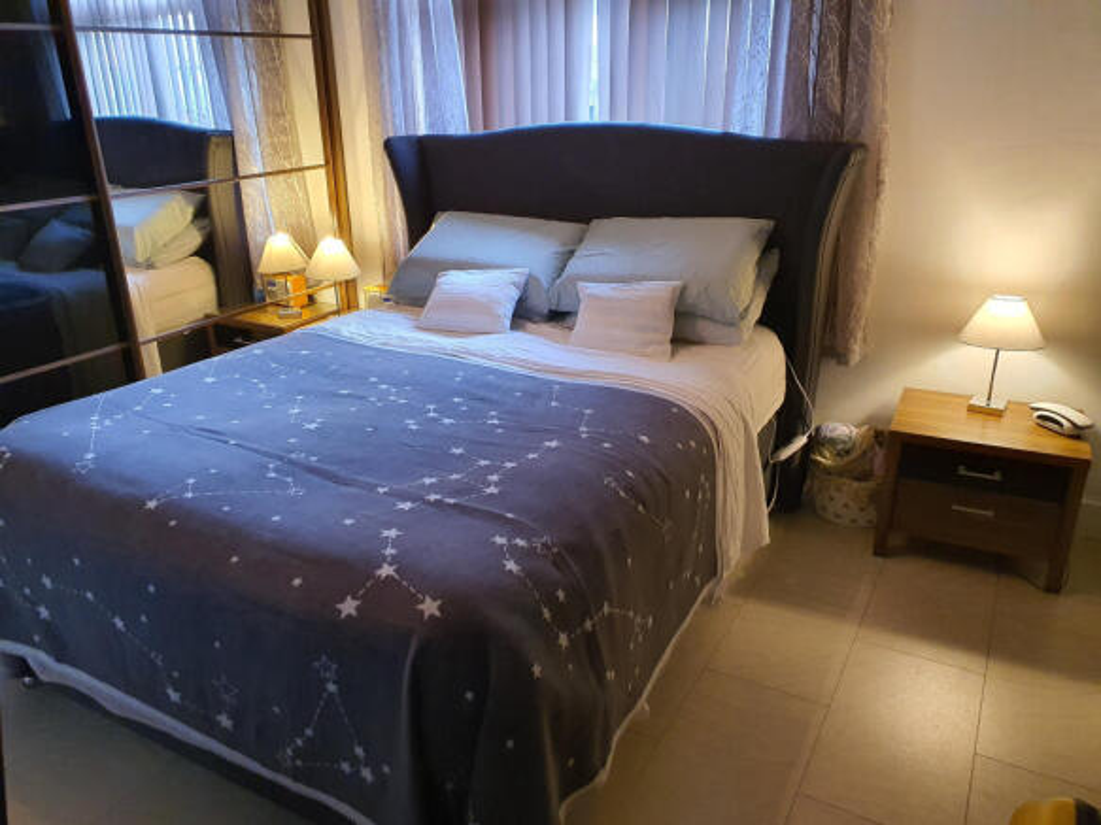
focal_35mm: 26
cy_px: 412
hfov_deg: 67.3
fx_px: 827
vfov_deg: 53.0
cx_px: 550
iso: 400
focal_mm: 4.3
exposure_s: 1/50
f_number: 2.4
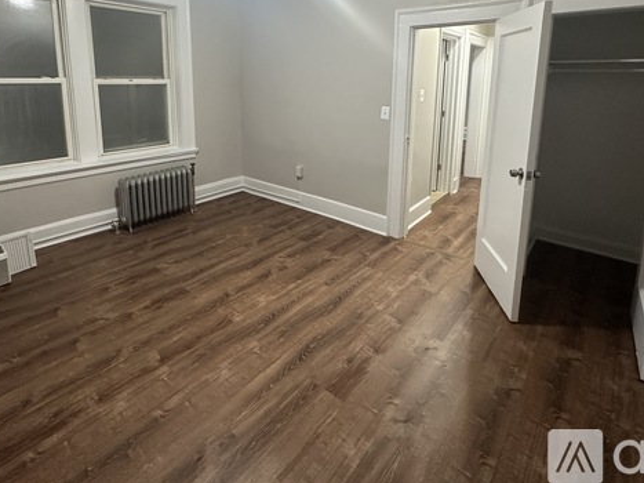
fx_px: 372
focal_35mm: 20
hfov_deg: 81.7
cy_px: 139
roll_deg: -0.2
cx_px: 311
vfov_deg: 63.2
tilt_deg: -9.1
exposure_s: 1/60
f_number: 2.2
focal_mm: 2.22
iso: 320
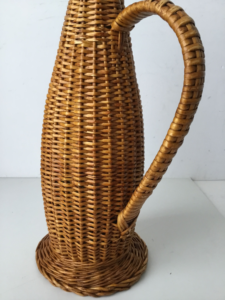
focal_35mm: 31
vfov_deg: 58.4
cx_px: 112
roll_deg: +0.8
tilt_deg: -14.9
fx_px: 269
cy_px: 150
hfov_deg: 45.4
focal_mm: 3.3
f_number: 2.4
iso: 125
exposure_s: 1/33
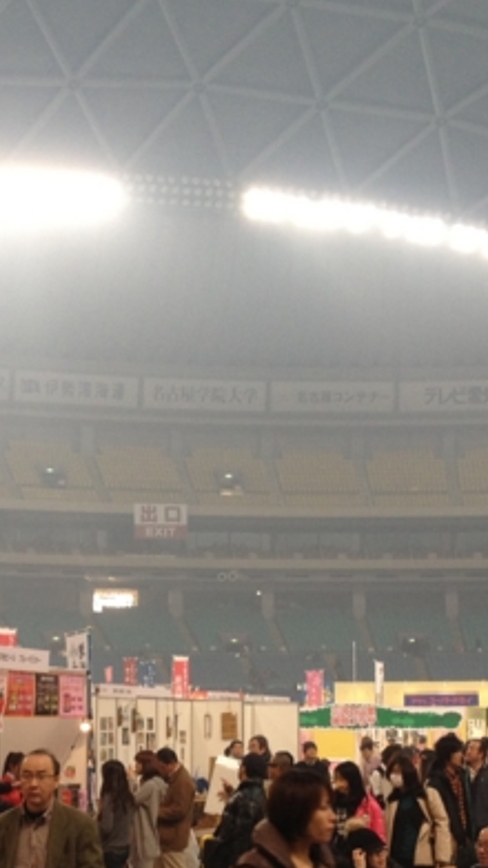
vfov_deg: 27.1
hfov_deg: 15.5
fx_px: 1794
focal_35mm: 78
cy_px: 555
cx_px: 177
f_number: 2.4
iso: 80
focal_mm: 4.28
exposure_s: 1/60
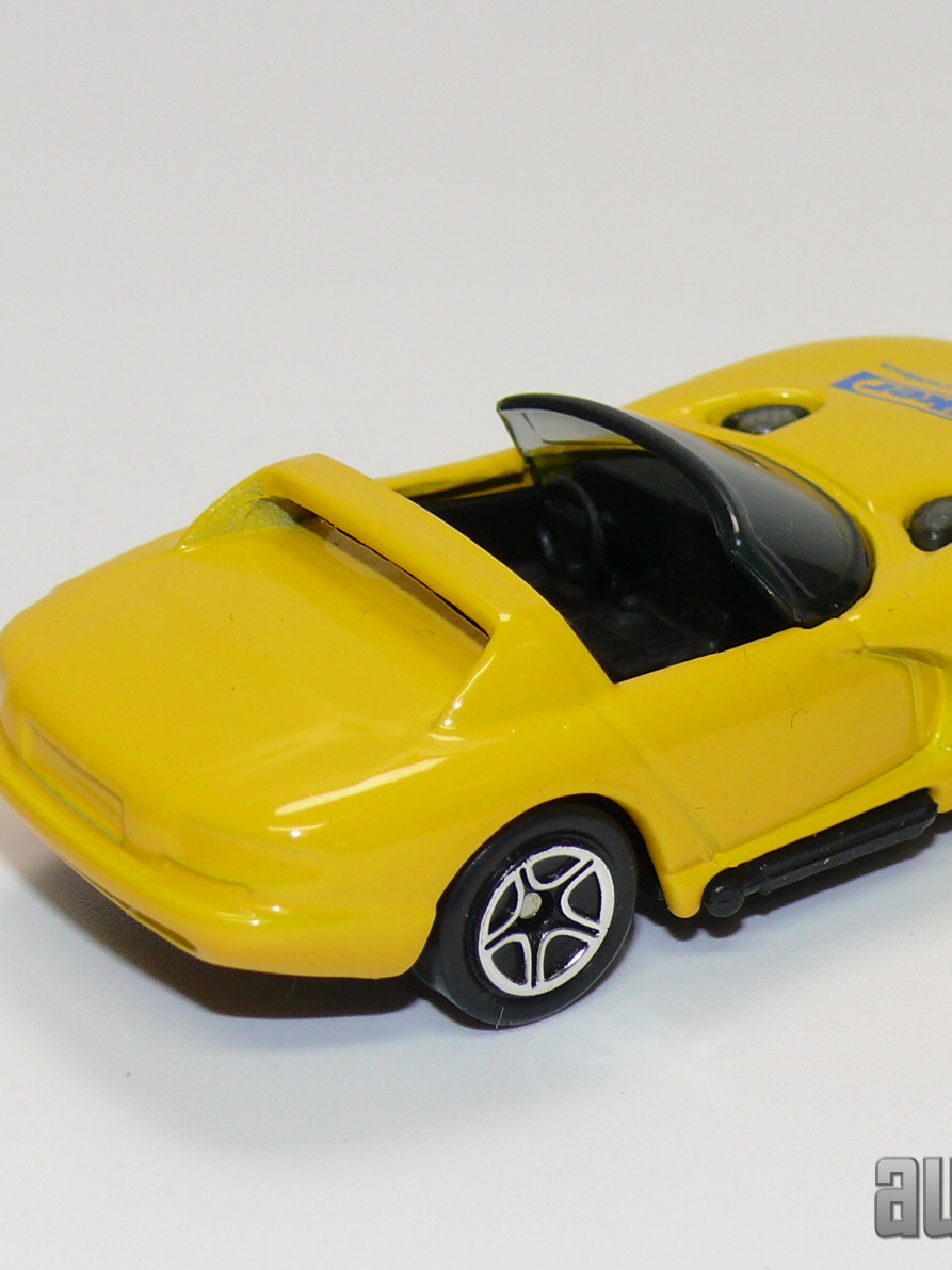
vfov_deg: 14.4
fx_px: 5025
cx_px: 629
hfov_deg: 10.8
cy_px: 639
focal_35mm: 137
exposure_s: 1/30
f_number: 4
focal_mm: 13.3
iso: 100
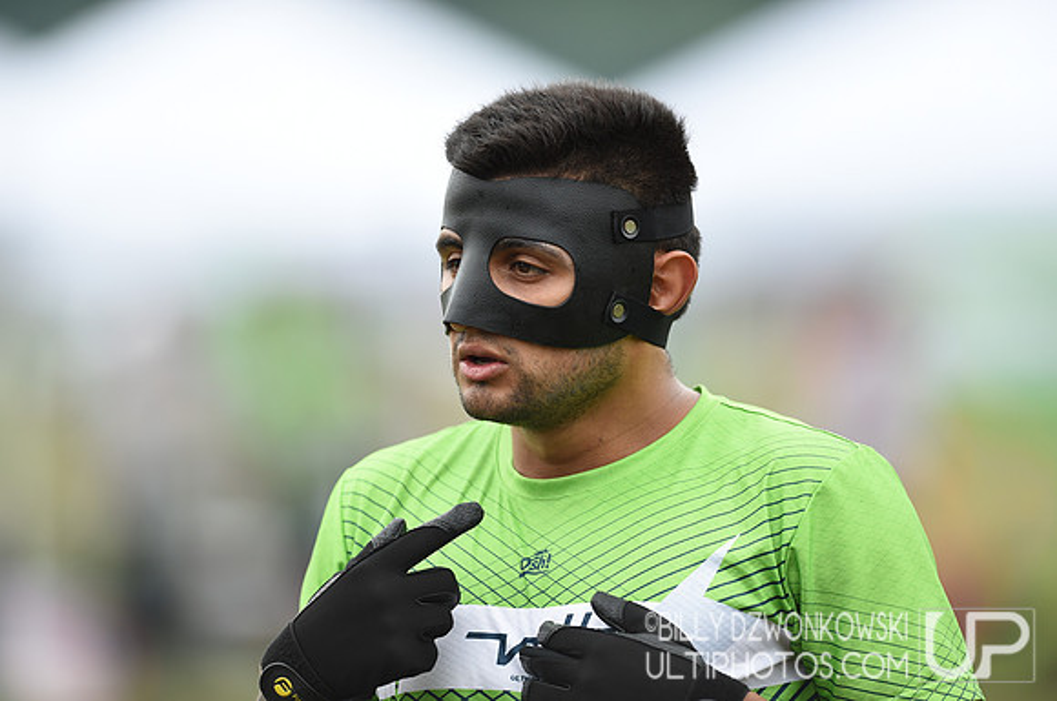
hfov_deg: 5.2
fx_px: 11728
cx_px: 528
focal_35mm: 400
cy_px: 350
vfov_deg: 3.4
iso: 400
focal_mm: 400
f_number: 2.8
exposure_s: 1/1250
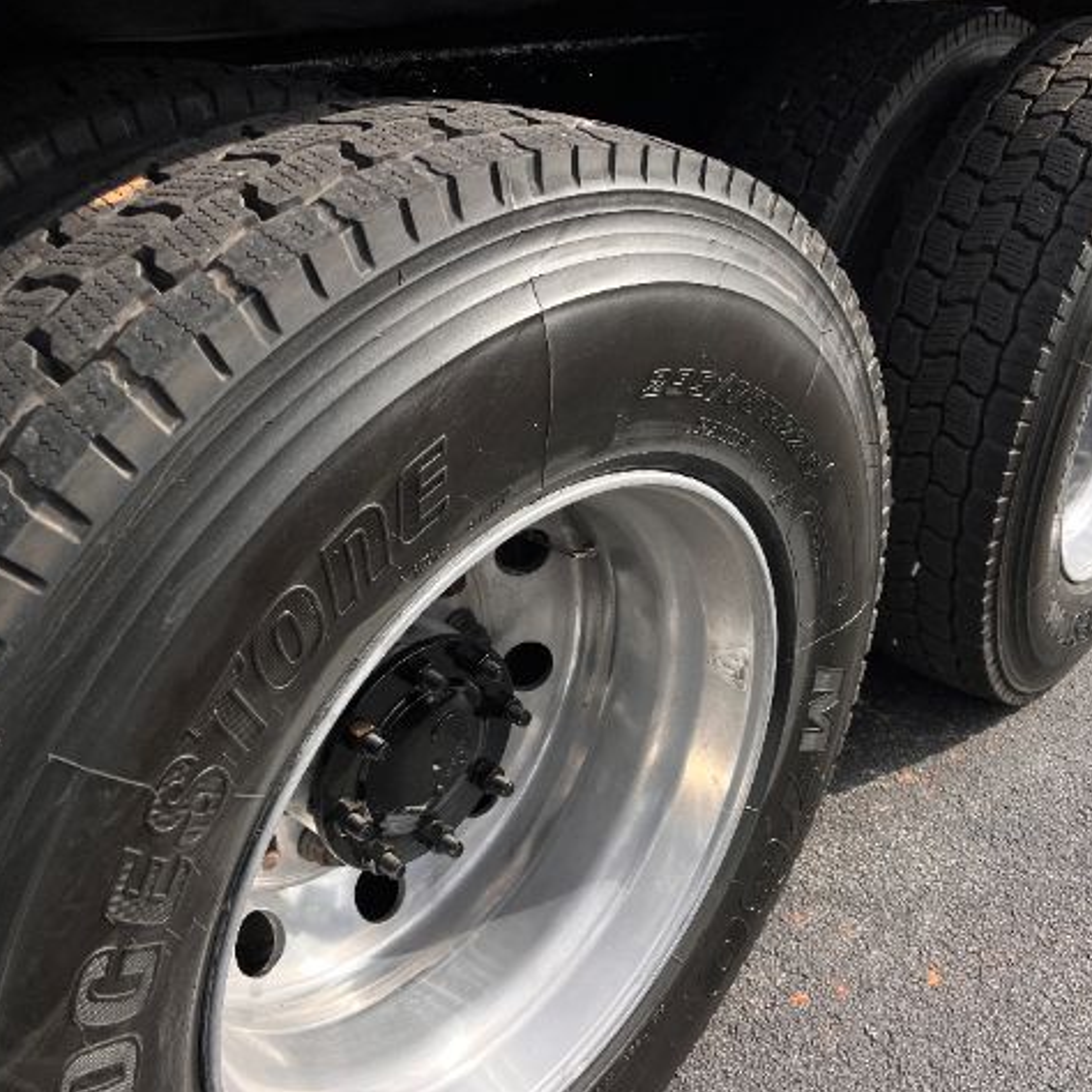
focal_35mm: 31
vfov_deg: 52.5
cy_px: 544
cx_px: 560
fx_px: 1106
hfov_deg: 52.5
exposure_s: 1/1441
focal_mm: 5.1
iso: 50
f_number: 1.6
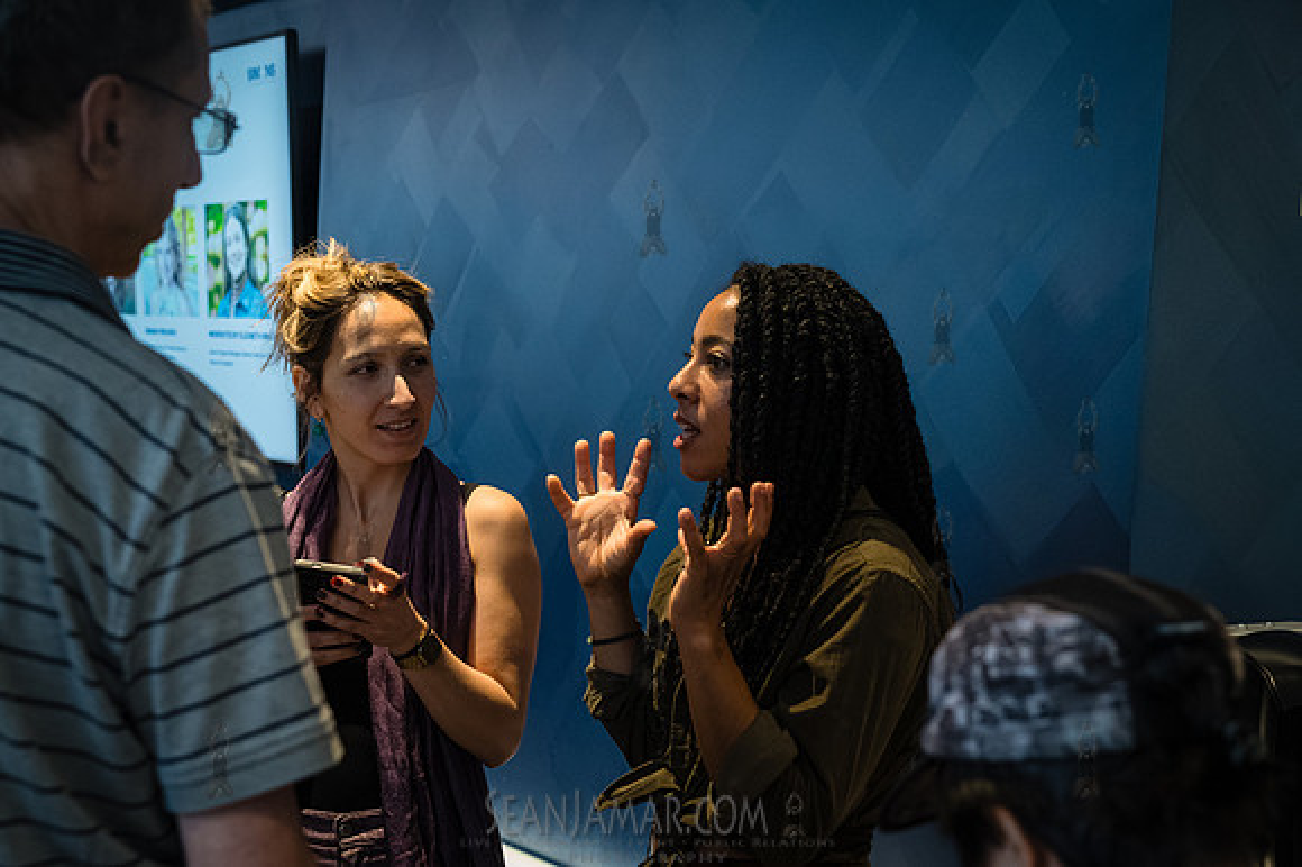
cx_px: 651
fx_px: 1843
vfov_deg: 26.5
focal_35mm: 51
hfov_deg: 38.9
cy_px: 434
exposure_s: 1/160
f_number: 4.5
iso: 6400
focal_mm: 51
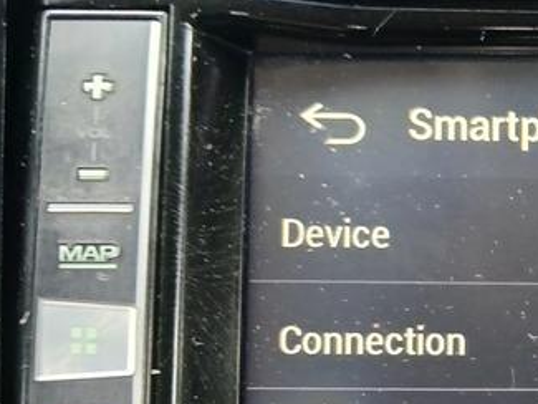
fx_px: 1275
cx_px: 732
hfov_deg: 21.2
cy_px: 422
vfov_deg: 17.5
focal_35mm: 82
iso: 160
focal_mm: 3.98
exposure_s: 1/60
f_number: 1.8
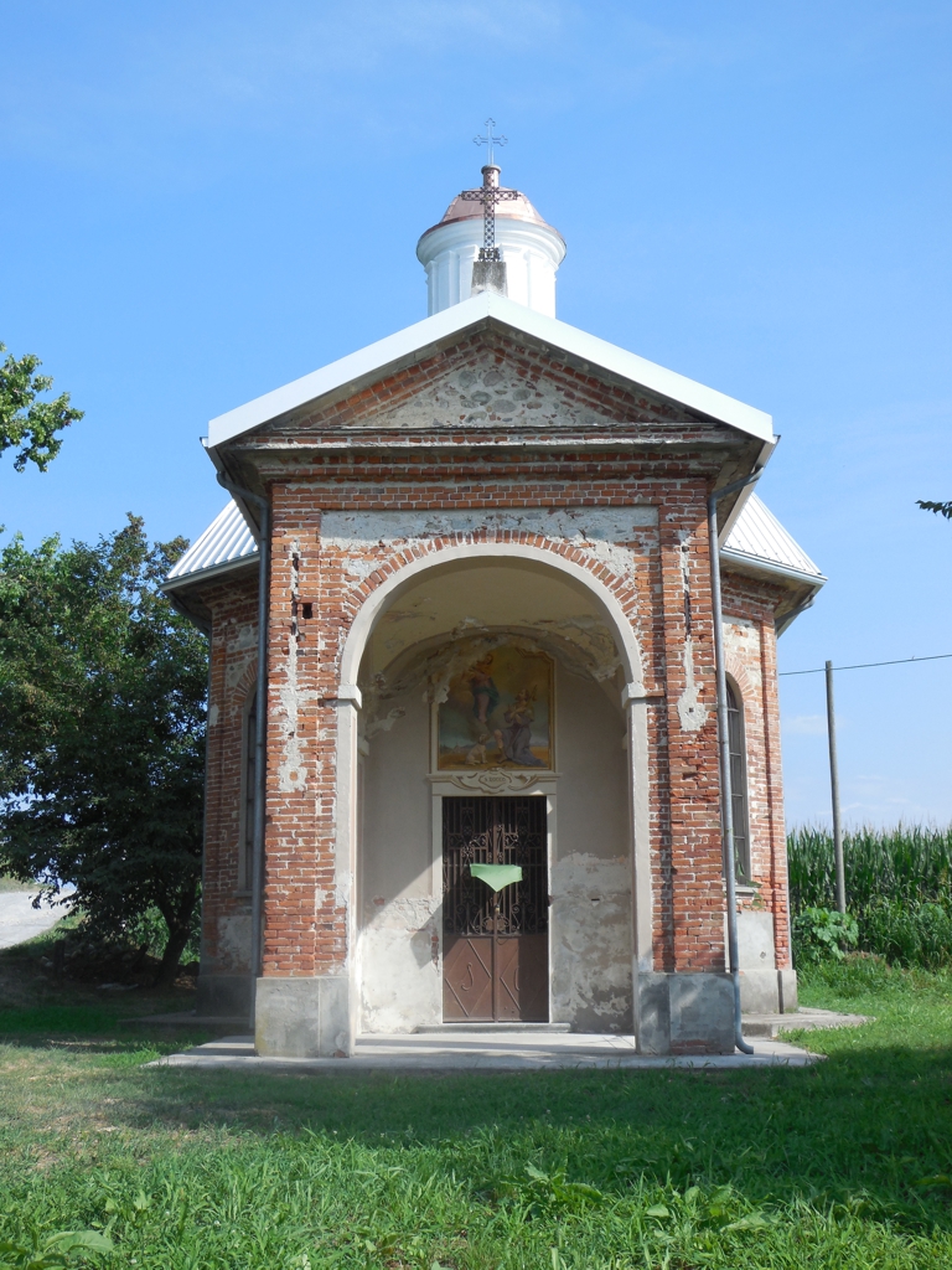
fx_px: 1687
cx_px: 476
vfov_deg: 41.2
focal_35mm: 46
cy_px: 635
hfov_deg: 31.5
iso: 125
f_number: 3.8
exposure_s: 1/1000
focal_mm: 8.2
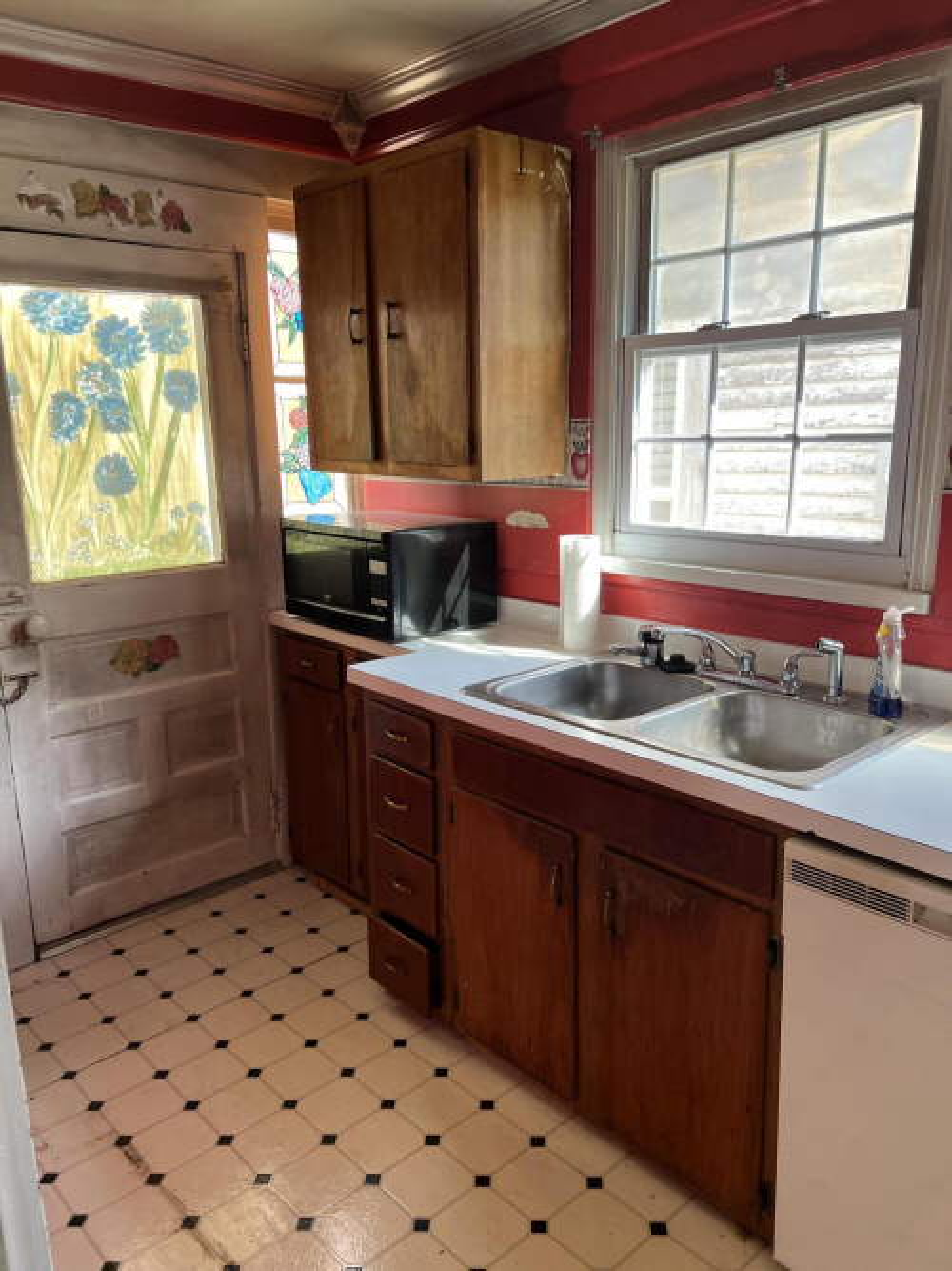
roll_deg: +1.1
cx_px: 476
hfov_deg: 53.0
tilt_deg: -12.9
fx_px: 954
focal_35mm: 26
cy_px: 636
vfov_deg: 67.3
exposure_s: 1/120
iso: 100
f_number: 1.5
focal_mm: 5.7
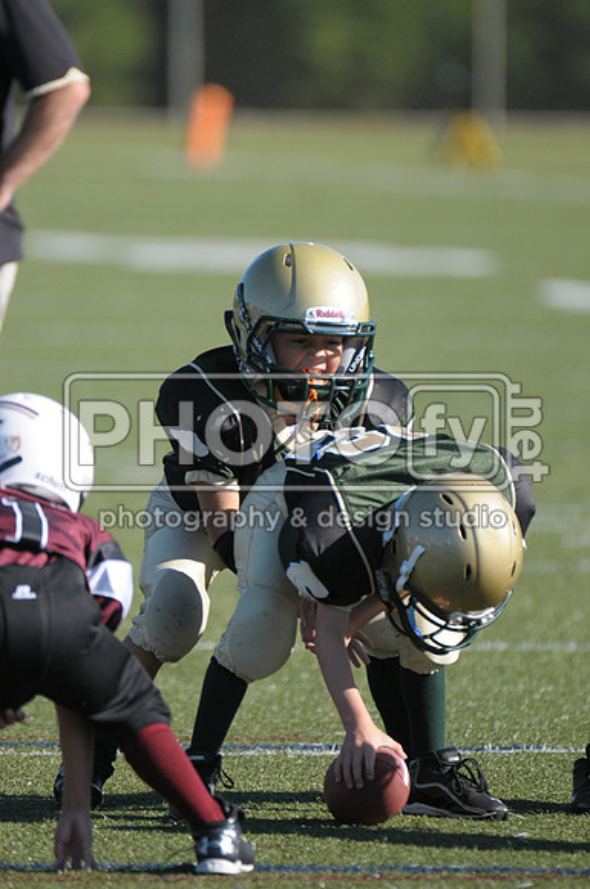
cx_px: 295
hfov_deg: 2.3
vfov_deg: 3.4
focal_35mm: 600
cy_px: 444
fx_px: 14793
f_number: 4
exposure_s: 1/3200
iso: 640
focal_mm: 400
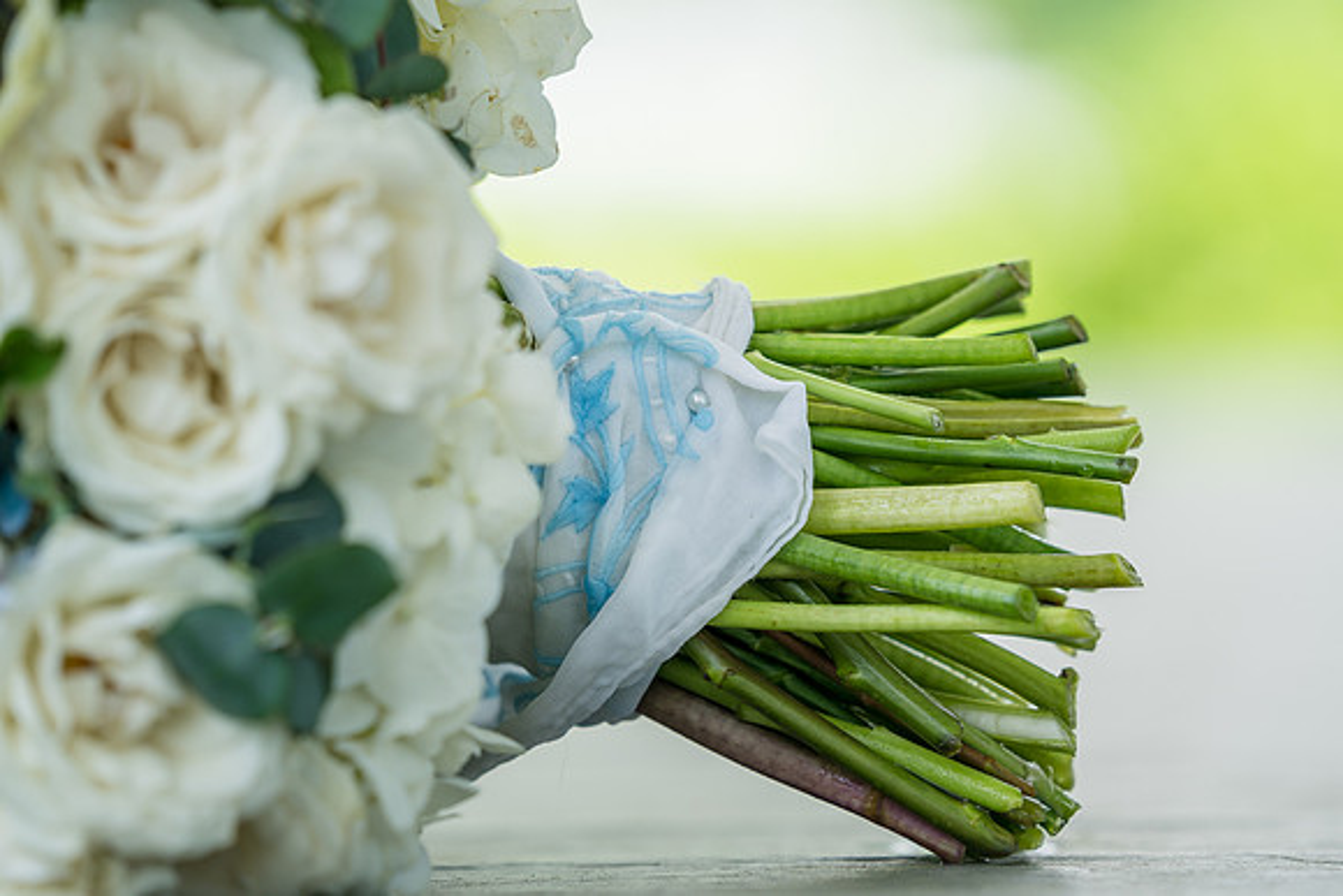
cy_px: 504
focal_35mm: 229
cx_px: 768
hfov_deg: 9.0
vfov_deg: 6.0
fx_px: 8535
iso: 160
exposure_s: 1/200
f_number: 4
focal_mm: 200
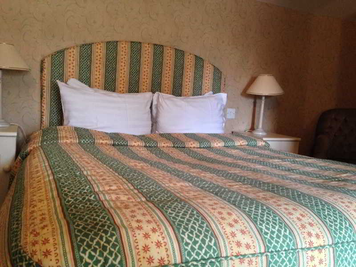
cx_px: 178
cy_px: 134
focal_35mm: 33
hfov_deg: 55.4
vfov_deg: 42.9
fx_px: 339
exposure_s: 1/20
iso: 400
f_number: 2.4
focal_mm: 4.12
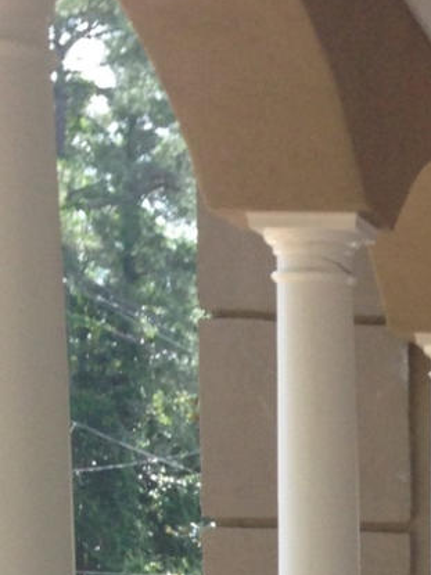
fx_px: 2641
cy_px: 892
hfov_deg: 8.8
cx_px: 895
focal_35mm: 159
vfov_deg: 11.8
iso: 50
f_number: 2.4
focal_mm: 4.12
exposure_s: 1/293
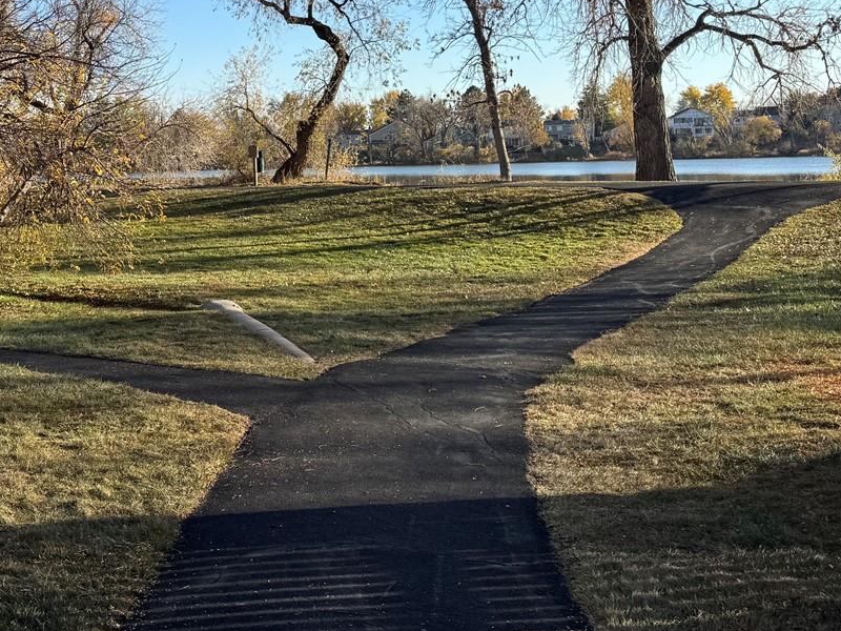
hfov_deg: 36.3
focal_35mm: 48
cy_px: 128
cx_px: 33
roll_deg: +1.5
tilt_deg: +1.9
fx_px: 1166
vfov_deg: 29.6
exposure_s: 1/2105
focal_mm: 6.76
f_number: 1.78
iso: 80
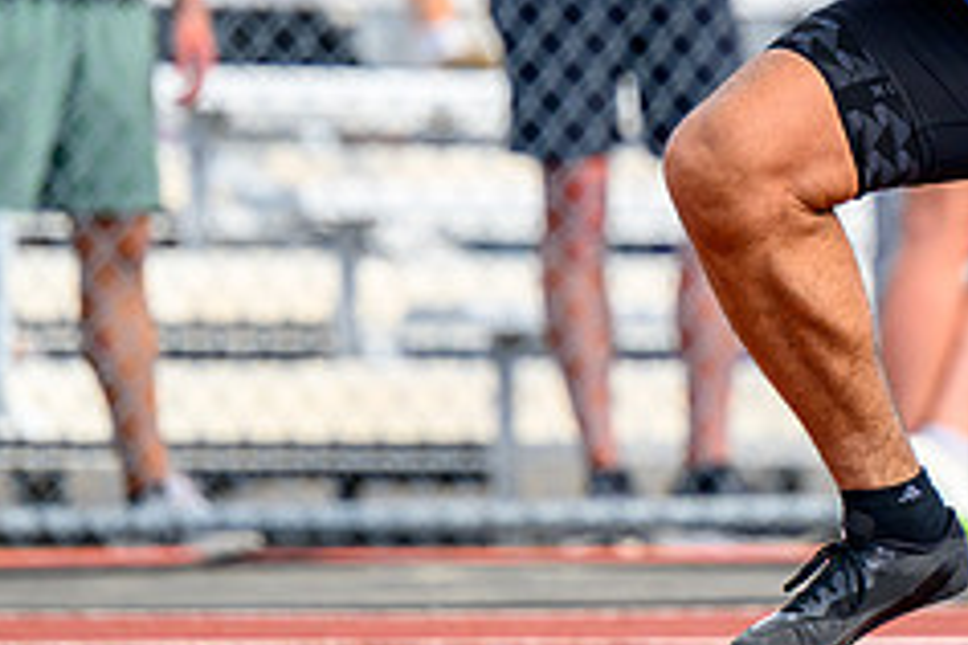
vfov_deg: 2.4
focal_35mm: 578
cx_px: 950
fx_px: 15541
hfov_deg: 3.6
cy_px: 19
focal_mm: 185
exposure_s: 1/2000
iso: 220
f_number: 2.8
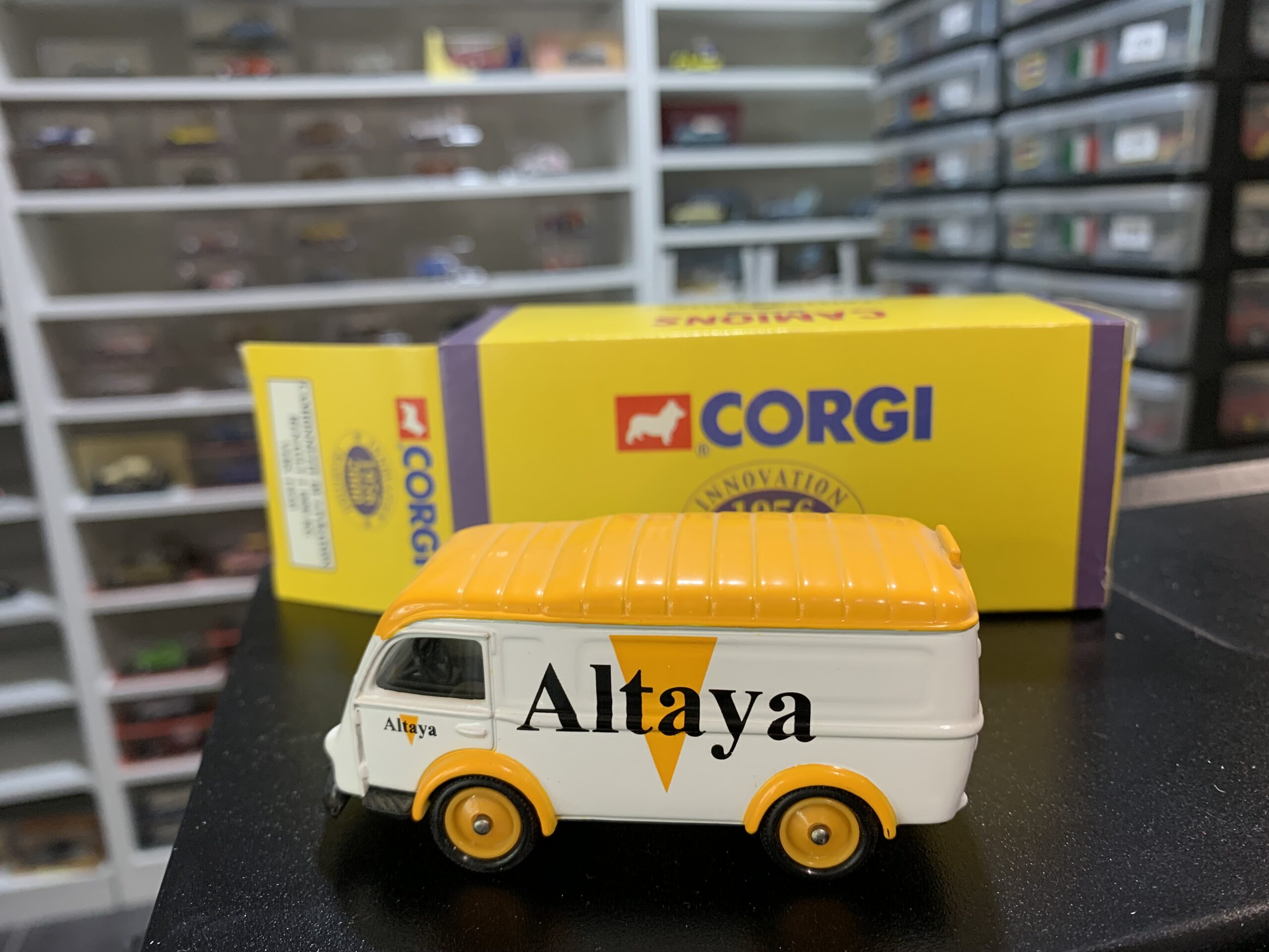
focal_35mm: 26
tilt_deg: -16.2
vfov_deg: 53.1
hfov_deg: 67.3
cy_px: 476
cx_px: 634
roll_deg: +2.0
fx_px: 953
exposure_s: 1/50
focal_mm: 4.25
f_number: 1.8
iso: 80
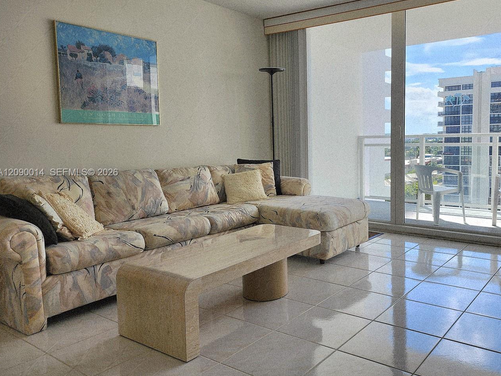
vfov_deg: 48.2
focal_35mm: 29
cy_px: 173
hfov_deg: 60.9
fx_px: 420
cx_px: 311
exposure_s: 1/256
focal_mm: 6.4
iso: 12
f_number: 1.8
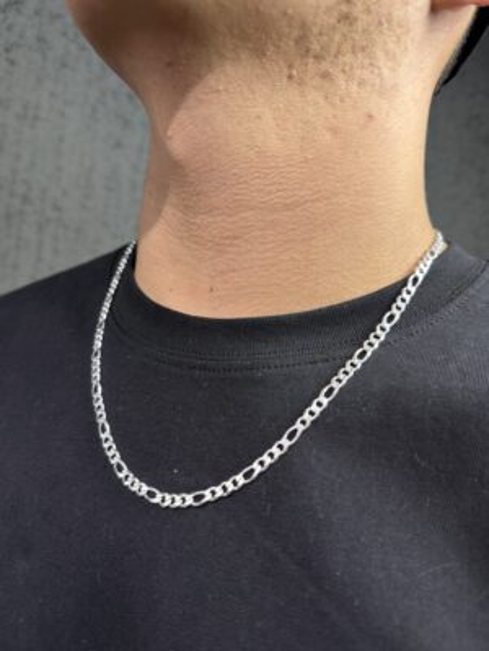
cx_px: 244
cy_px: 326
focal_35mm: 24
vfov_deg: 71.6
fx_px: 452
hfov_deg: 56.8
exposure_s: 1/121
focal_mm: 6.76
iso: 200
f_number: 1.78
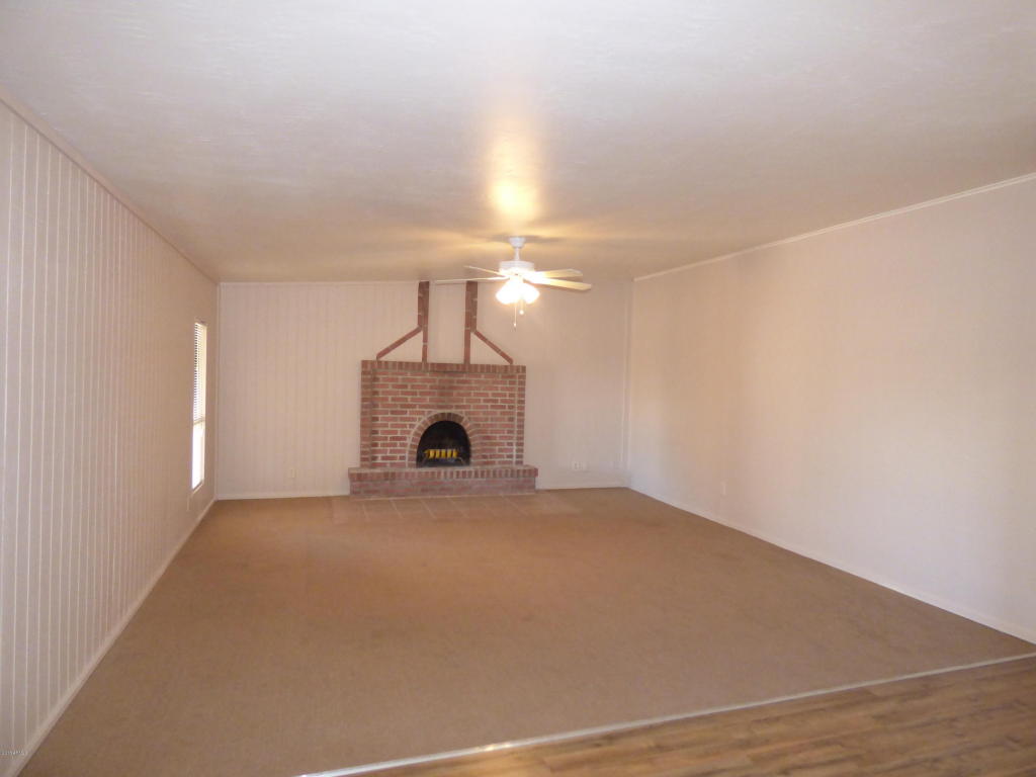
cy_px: 388
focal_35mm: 20
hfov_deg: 81.7
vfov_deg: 66.0
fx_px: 599
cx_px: 518
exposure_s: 1/60
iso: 640
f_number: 2.8
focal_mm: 3.58
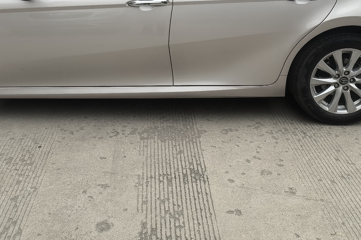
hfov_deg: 44.3
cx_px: 150
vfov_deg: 28.7
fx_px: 441
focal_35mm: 44
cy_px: 2
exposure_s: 1/103
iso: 50
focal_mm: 1.95
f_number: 2.2
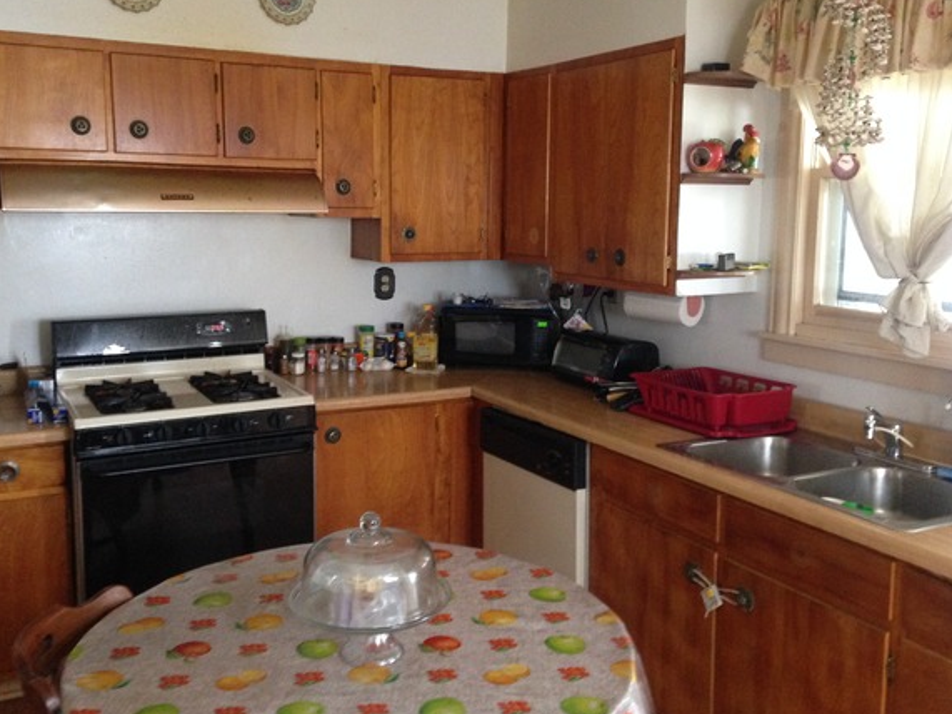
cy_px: 324
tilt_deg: -9.0
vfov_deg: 38.6
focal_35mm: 37
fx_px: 1017
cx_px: 450
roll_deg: -0.9
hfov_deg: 50.1
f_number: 2.4
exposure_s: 1/20
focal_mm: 4.12
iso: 400
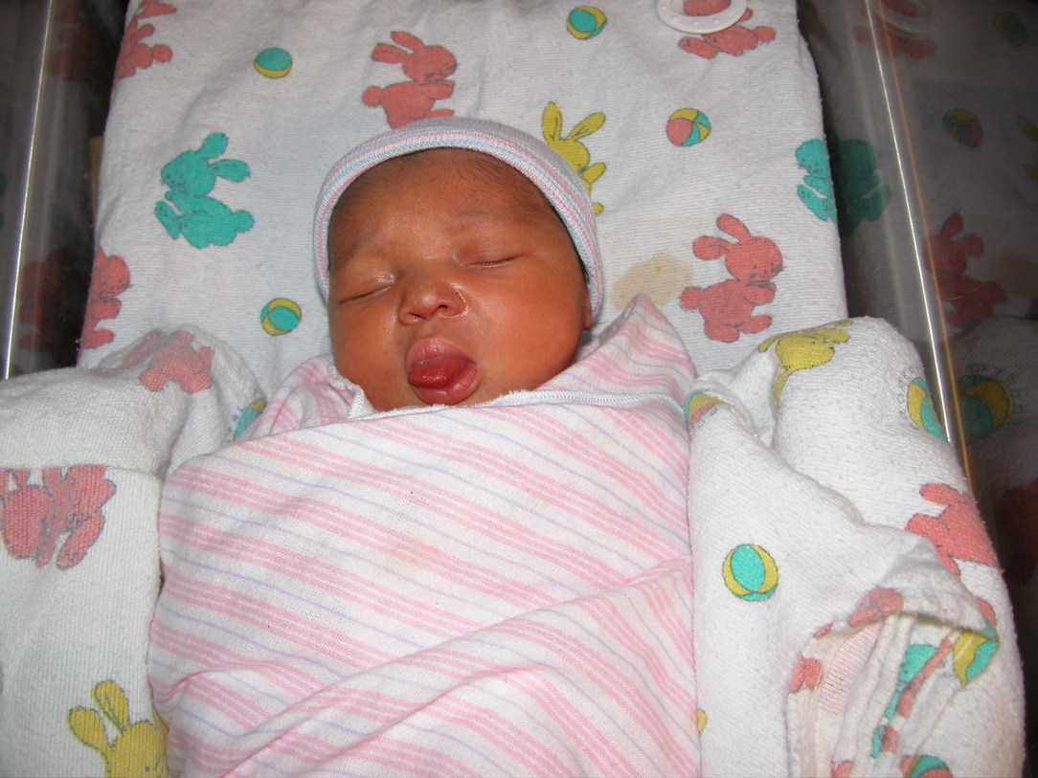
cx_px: 519
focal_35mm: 35
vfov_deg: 40.7
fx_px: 1050
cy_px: 389
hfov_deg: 52.6
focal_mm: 8.9
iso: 100
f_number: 2.8
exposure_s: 1/60
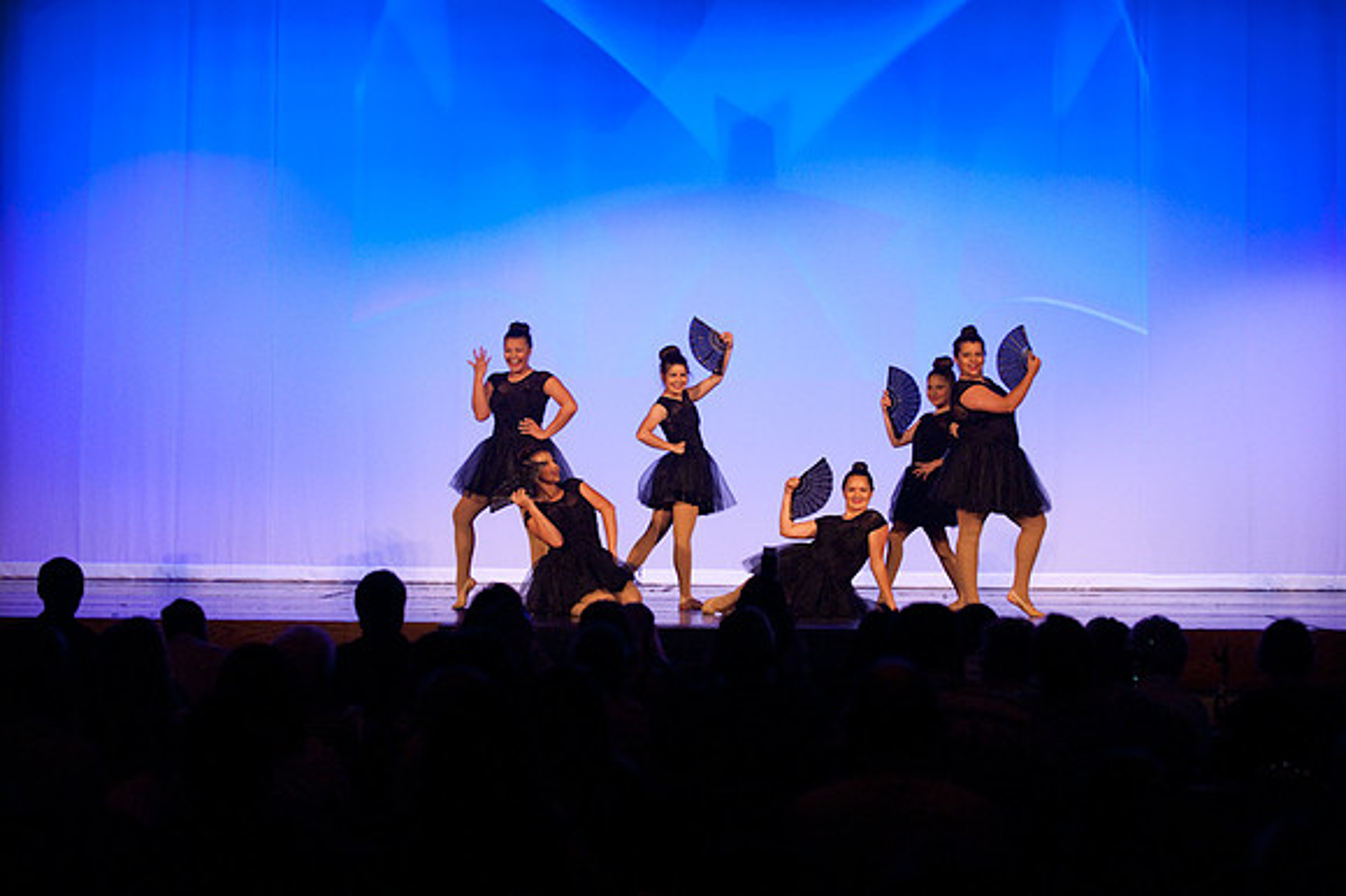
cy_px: 448
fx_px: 3213
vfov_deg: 15.9
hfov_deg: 23.7
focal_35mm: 86
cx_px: 673
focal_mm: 86
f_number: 2.8
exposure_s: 1/200
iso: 3200
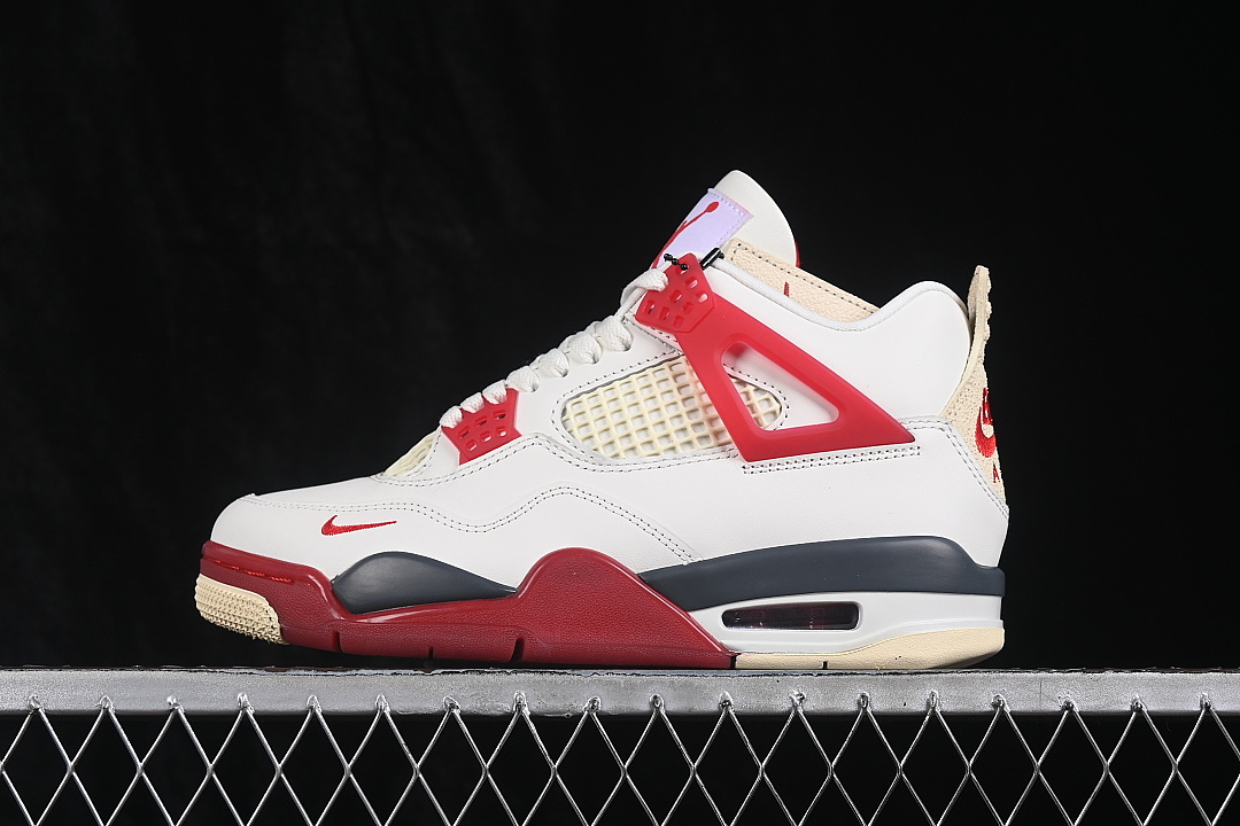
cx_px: 620
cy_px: 413
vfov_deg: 18.2
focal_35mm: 75
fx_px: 2583
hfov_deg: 27.0
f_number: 8
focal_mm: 50
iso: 160
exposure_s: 1/80
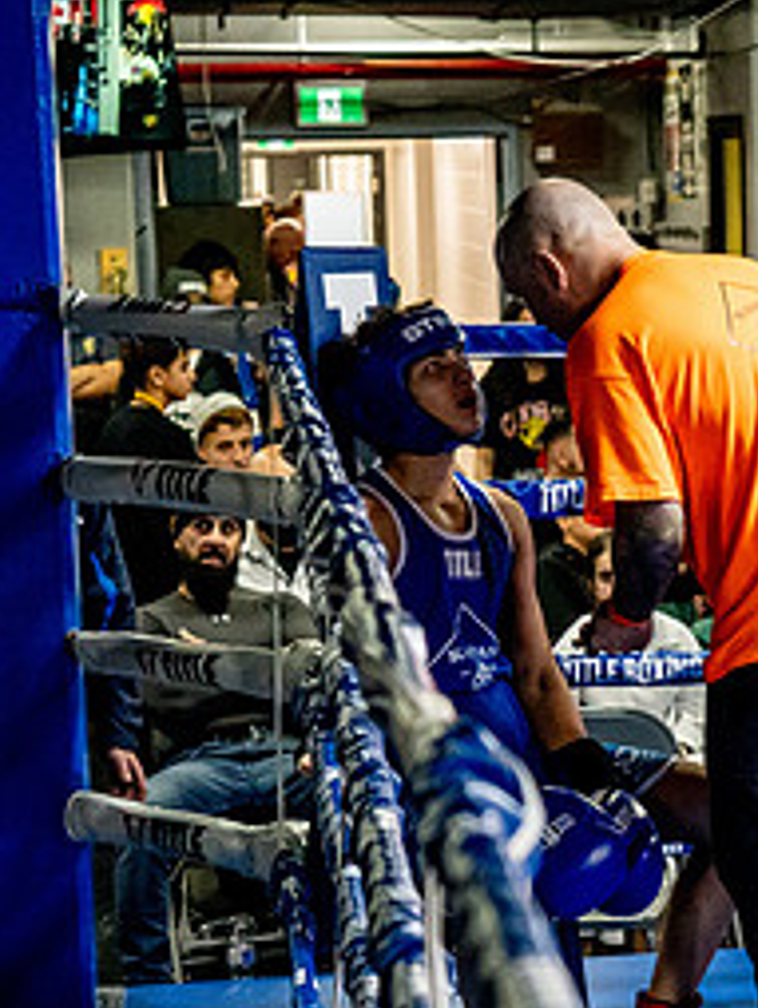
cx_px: 833
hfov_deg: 12.8
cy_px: 569
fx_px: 3323
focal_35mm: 114
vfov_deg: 17.2
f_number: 2.8
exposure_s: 1/800
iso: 5000
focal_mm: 35
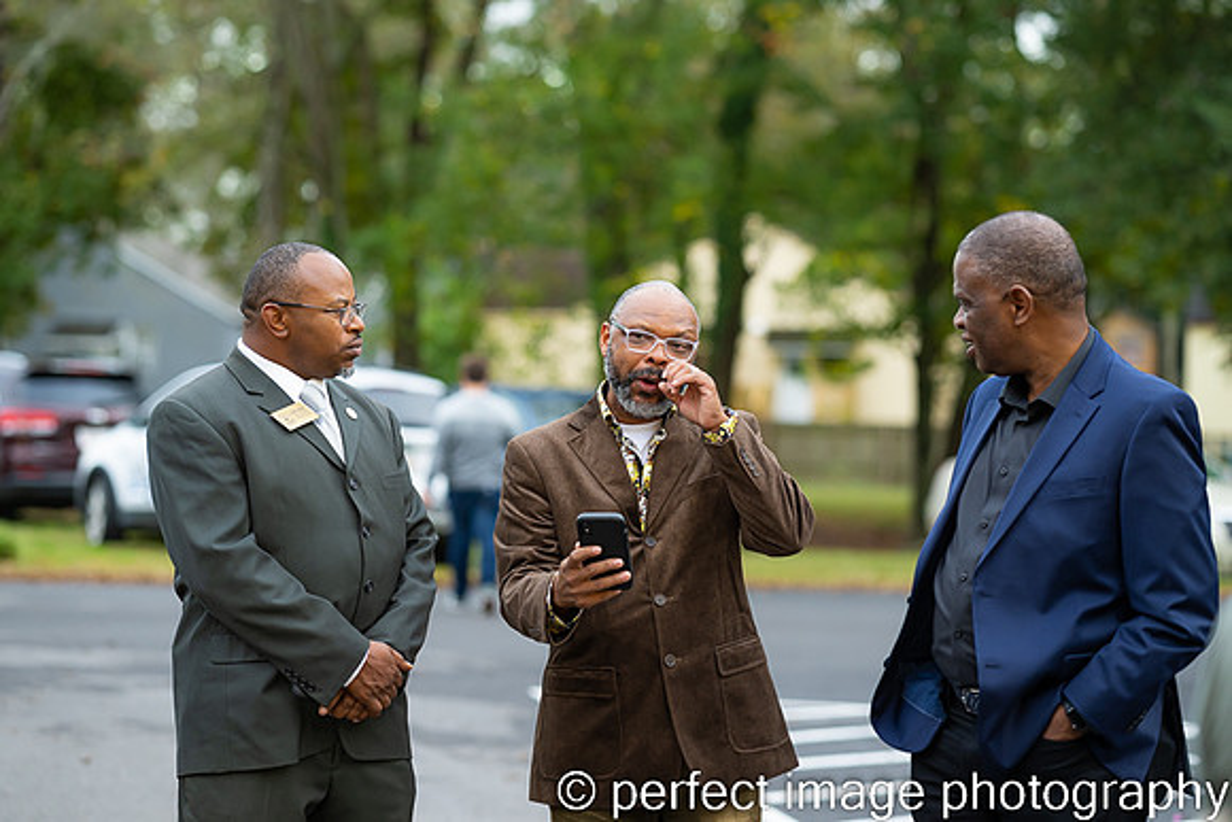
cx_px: 616
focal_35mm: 105
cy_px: 411
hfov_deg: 19.5
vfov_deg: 13.0
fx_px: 3594
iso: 720
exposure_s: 1/160
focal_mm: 105
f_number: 2.8
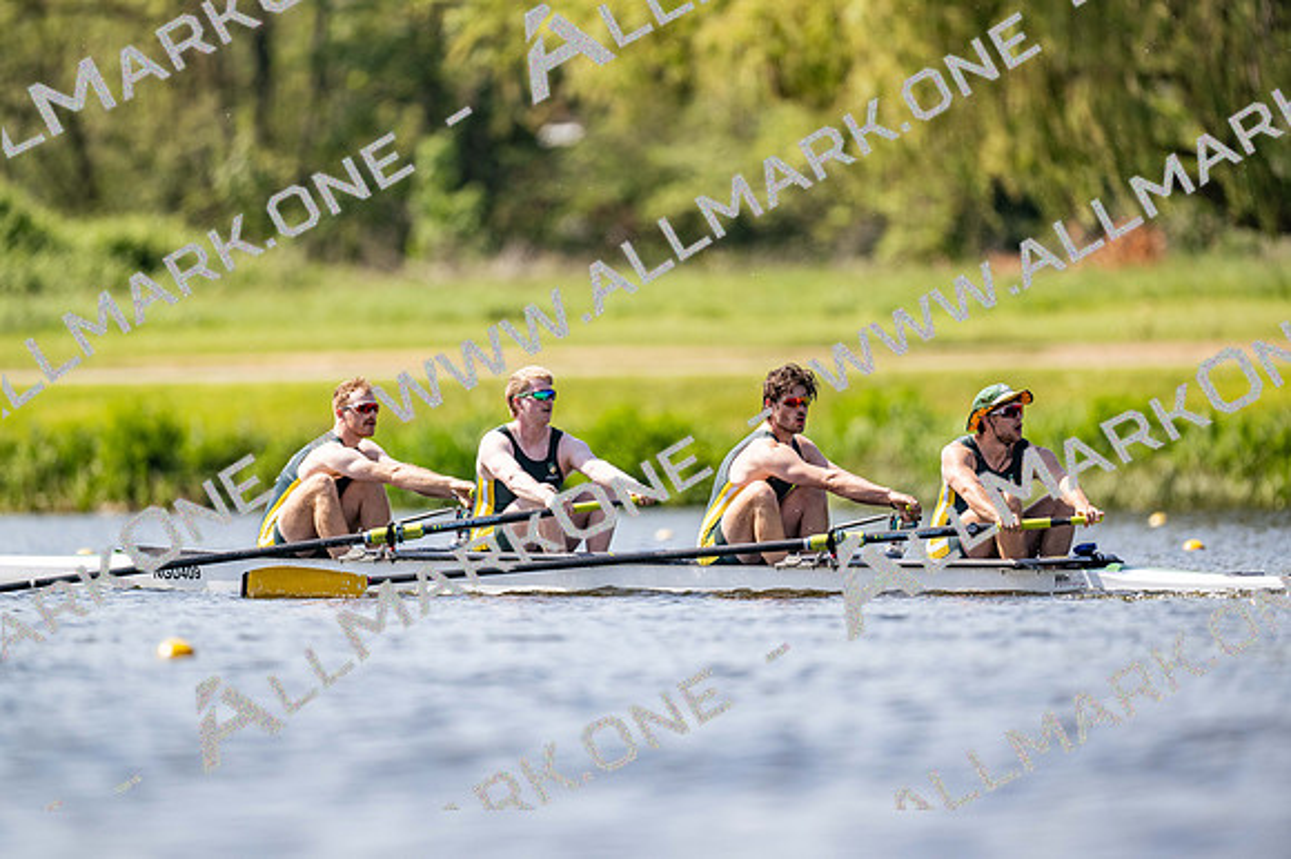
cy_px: 430
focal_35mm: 600
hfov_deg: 3.4
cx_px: 646
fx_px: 21508
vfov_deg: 2.3
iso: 400
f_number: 4
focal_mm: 600
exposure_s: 1/2500
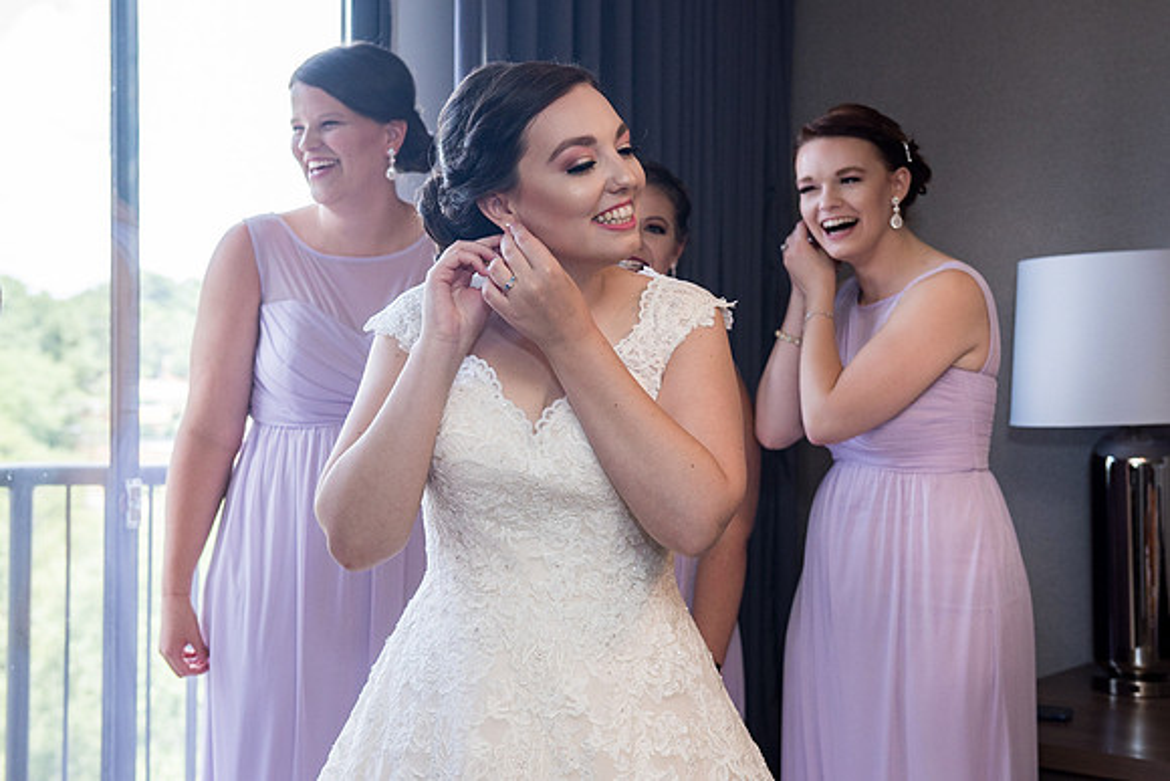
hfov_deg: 33.5
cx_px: 585
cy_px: 390
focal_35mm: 60
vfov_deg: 22.7
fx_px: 1943
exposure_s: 1/200
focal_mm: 56
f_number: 5.6
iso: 800
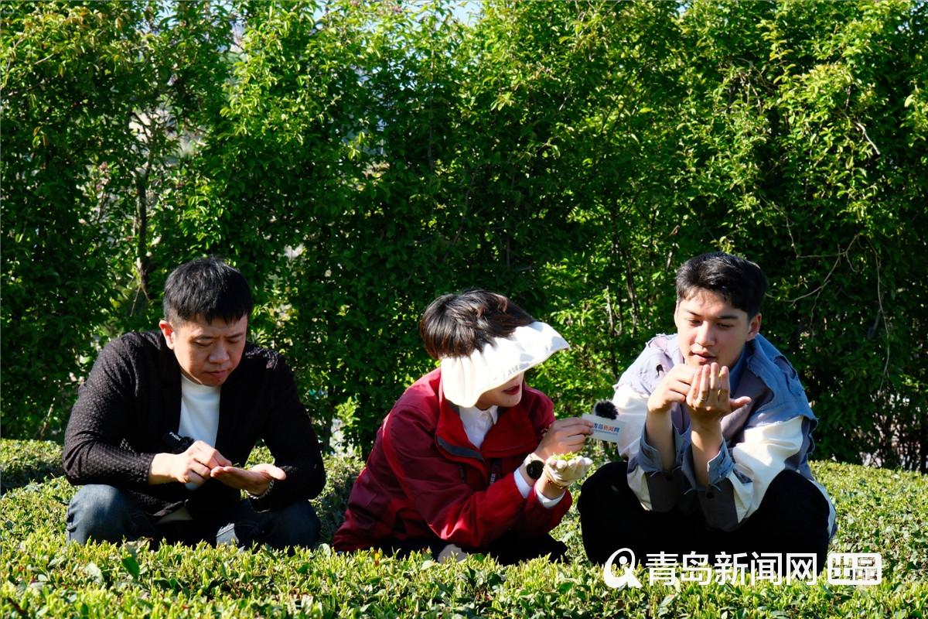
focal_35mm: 108
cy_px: 310
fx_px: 2784
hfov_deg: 18.9
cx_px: 464
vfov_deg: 12.7
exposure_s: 1/125
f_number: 9
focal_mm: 72.1
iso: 320
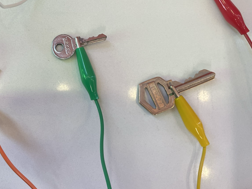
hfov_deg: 39.7
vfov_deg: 31.4
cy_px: 72
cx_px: 52
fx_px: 335
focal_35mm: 46
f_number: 1.6
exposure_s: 1/120
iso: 80
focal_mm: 4.2
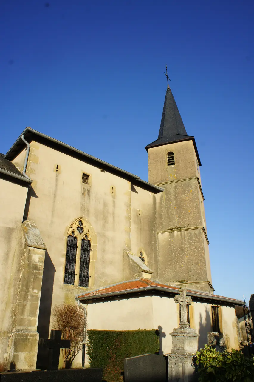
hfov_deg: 47.9
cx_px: 127
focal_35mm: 27
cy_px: 191
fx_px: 286
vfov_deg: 67.4
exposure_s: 1/160
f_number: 11
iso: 200
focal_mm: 18
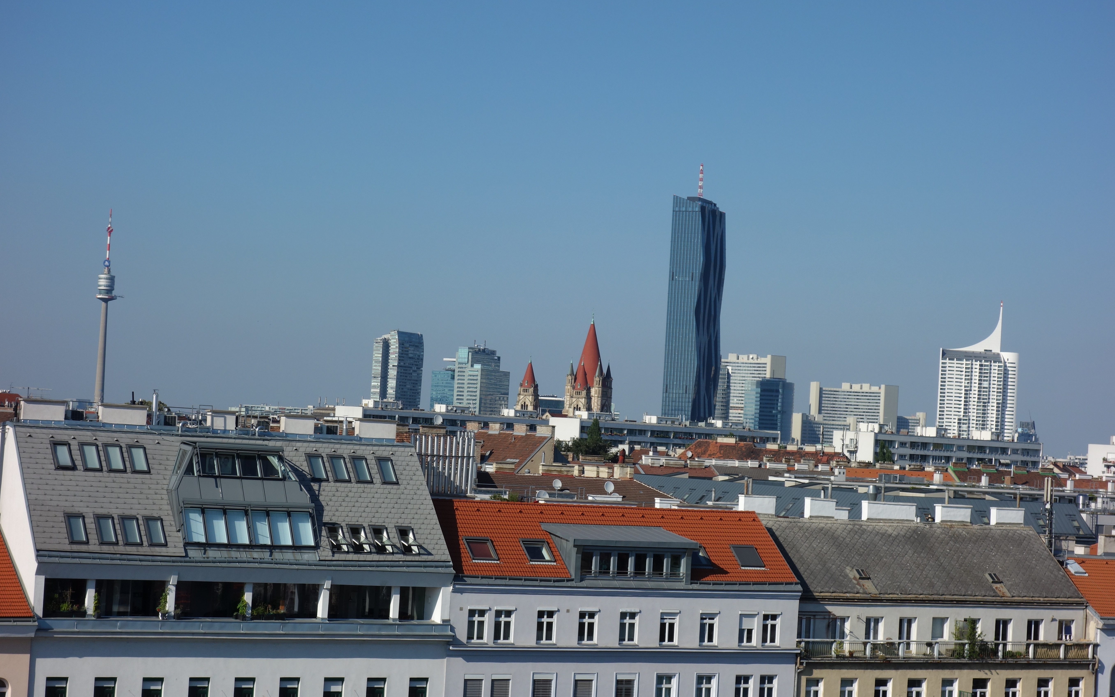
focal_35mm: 77
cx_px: 559
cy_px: 360
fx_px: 2340
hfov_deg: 26.8
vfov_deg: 16.9
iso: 125
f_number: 6.3
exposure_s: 1/800
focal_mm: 27.86
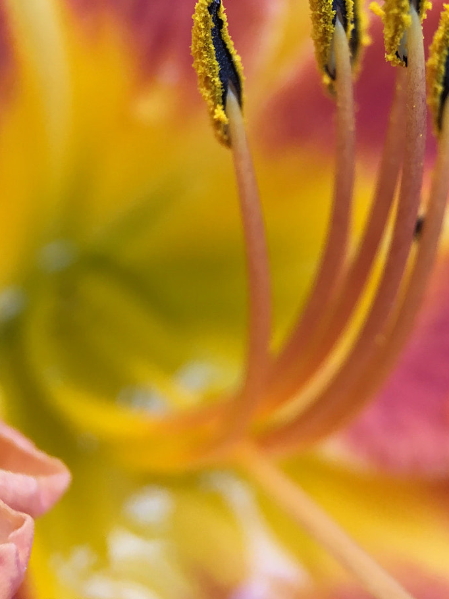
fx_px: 882
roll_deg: -3.2
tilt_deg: -40.0
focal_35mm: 51
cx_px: 334
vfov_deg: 36.9
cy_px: 174
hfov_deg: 28.2
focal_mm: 4.15
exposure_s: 1/33
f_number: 2.2
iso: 25
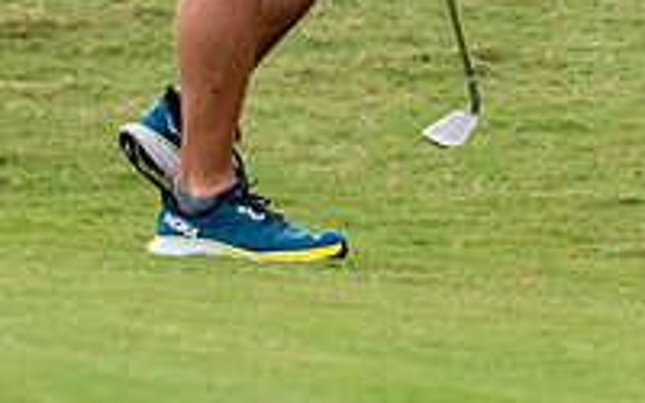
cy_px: -316
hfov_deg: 3.1
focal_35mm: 688
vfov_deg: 1.9
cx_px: 277
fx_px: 12094
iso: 1800
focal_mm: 200
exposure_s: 1/2000
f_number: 5.6
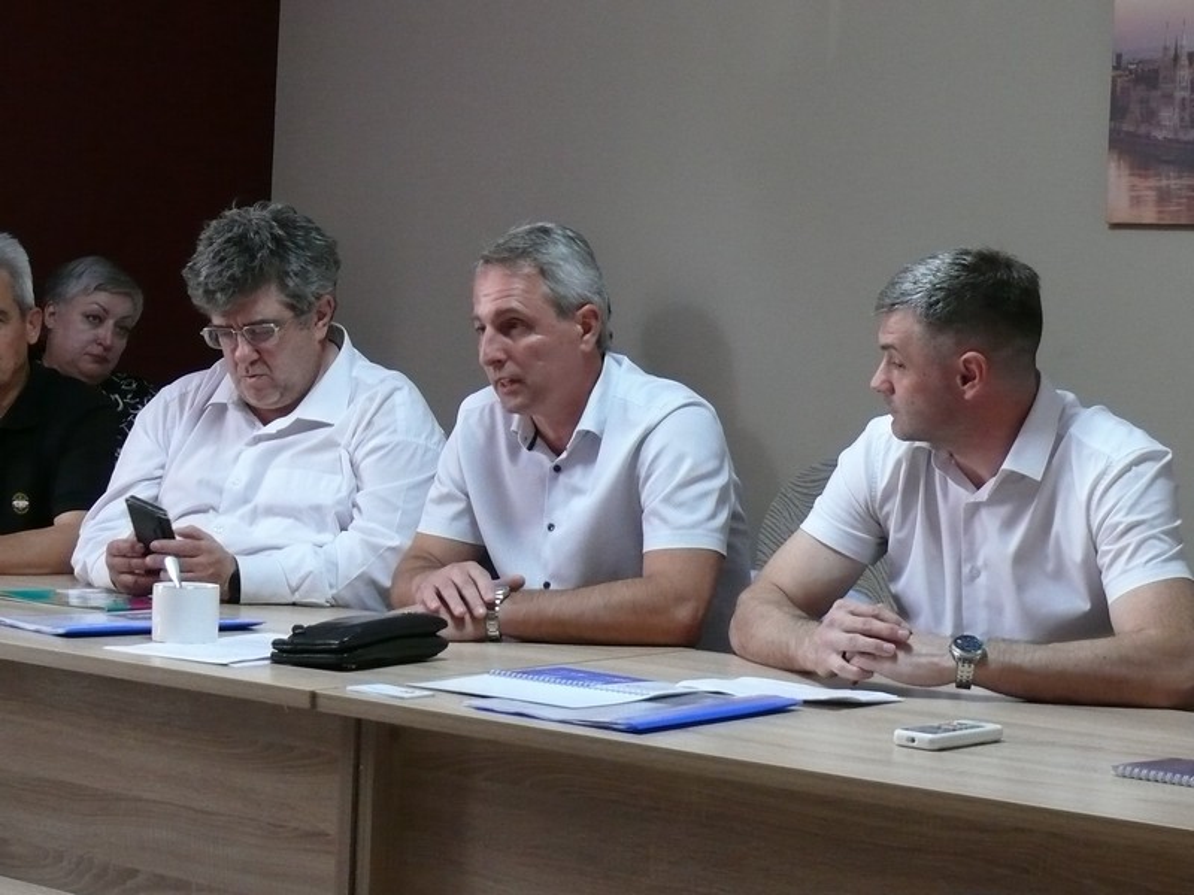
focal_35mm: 76
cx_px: 597
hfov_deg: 25.7
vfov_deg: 19.4
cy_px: 448
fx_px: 2621
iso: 400
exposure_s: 1/40
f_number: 3.2
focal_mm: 11.6
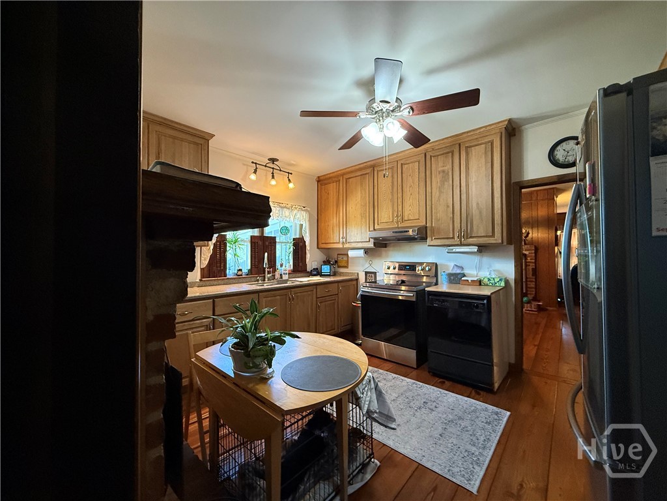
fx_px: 270
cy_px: 250
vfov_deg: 85.7
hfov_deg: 102.1
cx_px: 334
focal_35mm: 14
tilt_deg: +0.4
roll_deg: +0.2
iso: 400
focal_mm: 2.22
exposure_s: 1/60
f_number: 2.2
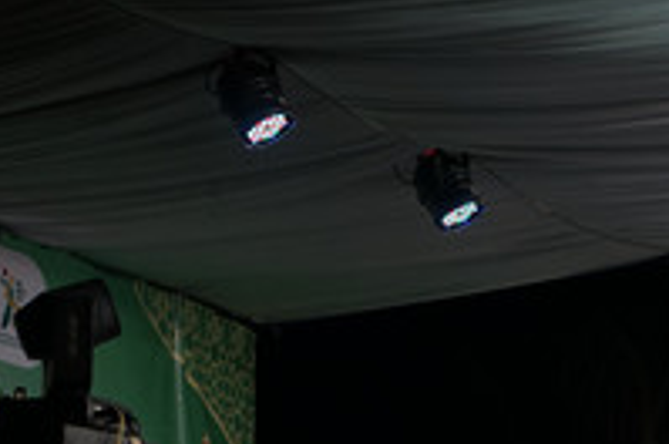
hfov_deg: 9.5
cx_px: 800
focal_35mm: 214
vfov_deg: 6.4
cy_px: 516
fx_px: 3970
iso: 400
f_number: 2.5
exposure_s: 1/125
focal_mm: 85
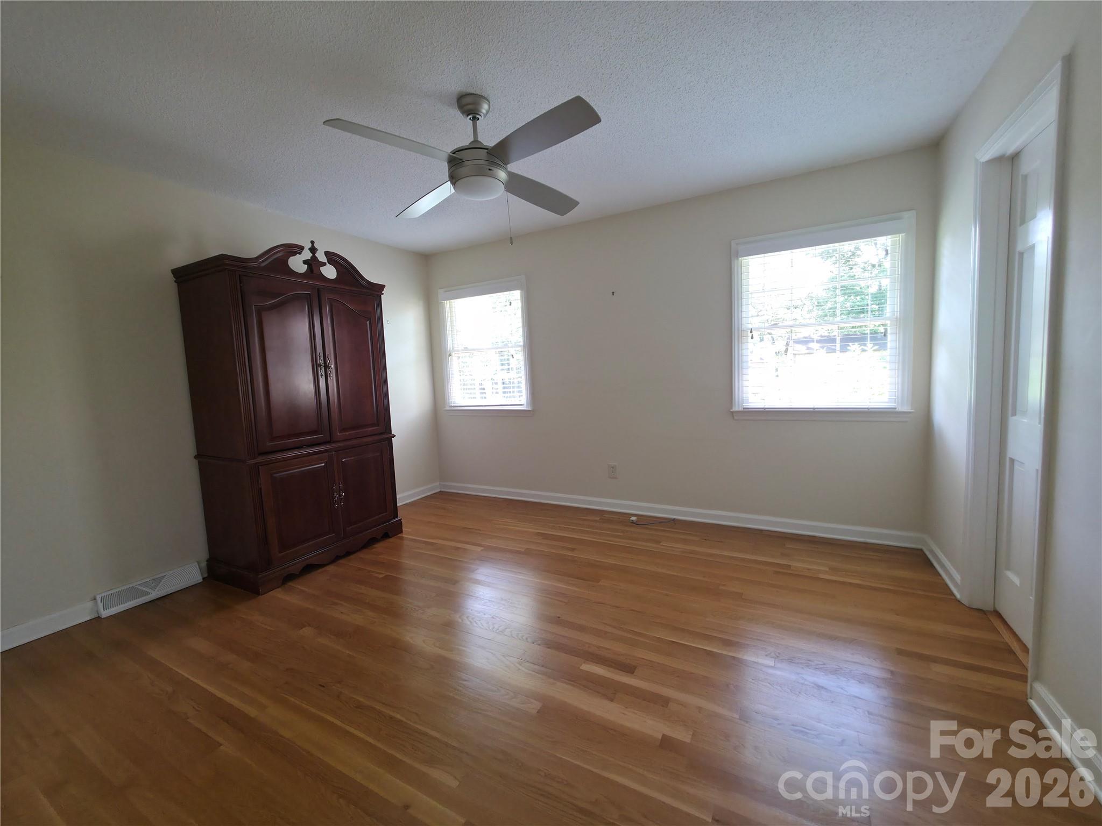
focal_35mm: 13
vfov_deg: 89.9
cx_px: 551
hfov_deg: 106.2
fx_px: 414
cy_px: 413
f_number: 1.9
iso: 100
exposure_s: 1/40
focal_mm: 2.2
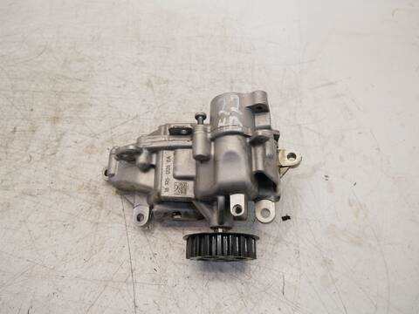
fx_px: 291
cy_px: 157
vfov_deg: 56.8
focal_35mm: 24
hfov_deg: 71.6
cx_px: 210
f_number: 3.5
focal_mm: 12
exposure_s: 1/60
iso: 250
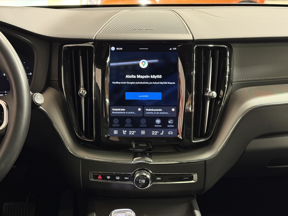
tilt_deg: -20.0
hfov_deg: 39.7
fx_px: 399
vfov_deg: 30.3
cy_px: 108
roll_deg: +0.3
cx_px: 144
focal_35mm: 48
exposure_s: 1/31
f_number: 1.78
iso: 500
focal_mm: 6.76
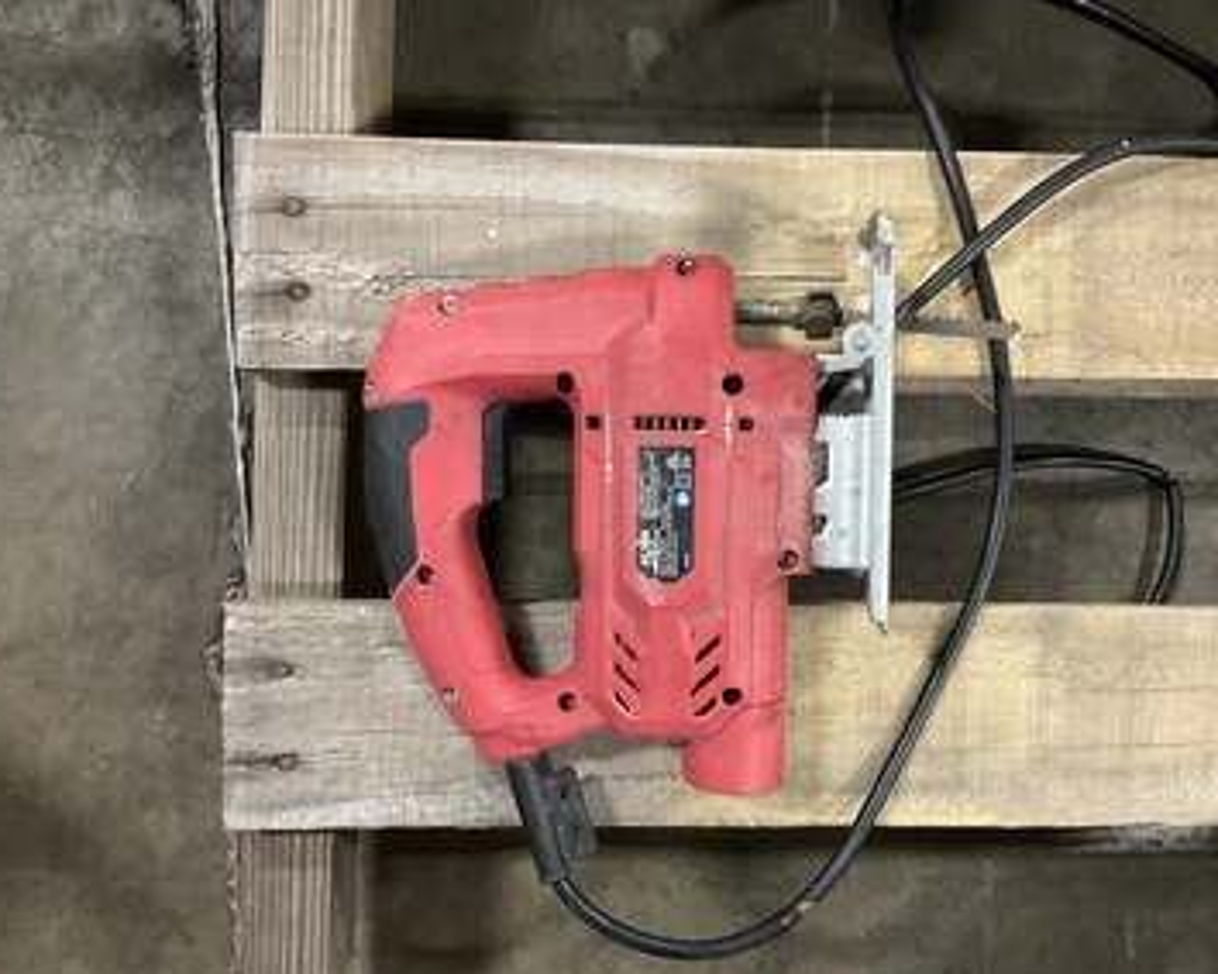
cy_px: 489
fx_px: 1153
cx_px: 640
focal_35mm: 32
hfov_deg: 55.6
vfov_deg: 45.8
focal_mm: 3
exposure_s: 1/30
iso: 320
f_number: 1.8
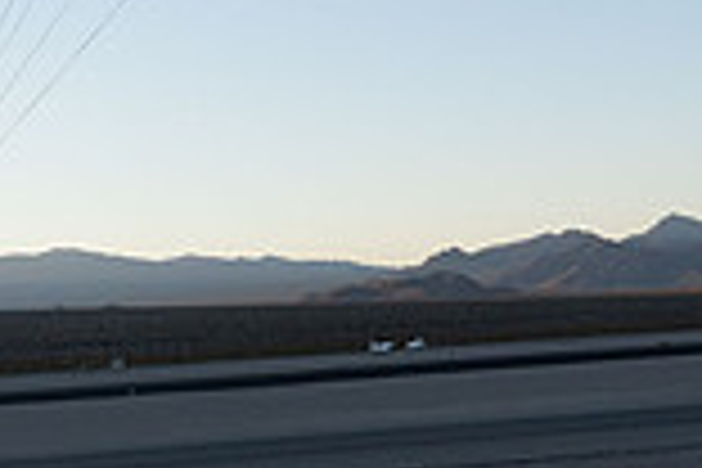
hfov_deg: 21.0
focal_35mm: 89
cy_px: 313
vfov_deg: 15.3
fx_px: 1735
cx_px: -180
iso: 1250
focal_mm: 24
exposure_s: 1/2000
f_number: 6.3
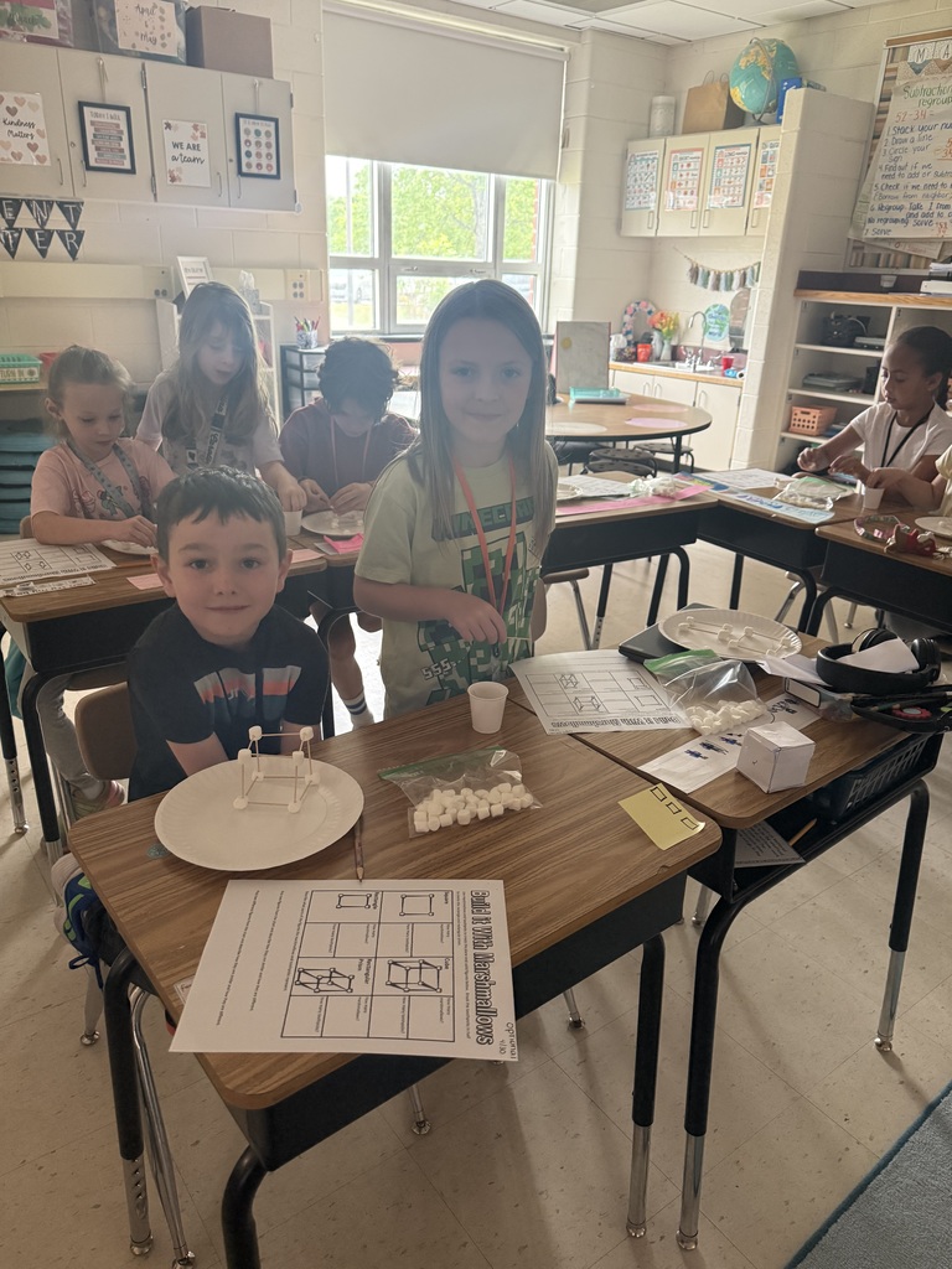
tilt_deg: -22.7
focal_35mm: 24
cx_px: 476
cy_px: 634
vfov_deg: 71.6
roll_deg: -2.3
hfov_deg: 56.8
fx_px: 880
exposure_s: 1/120
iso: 400
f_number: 1.78
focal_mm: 6.76
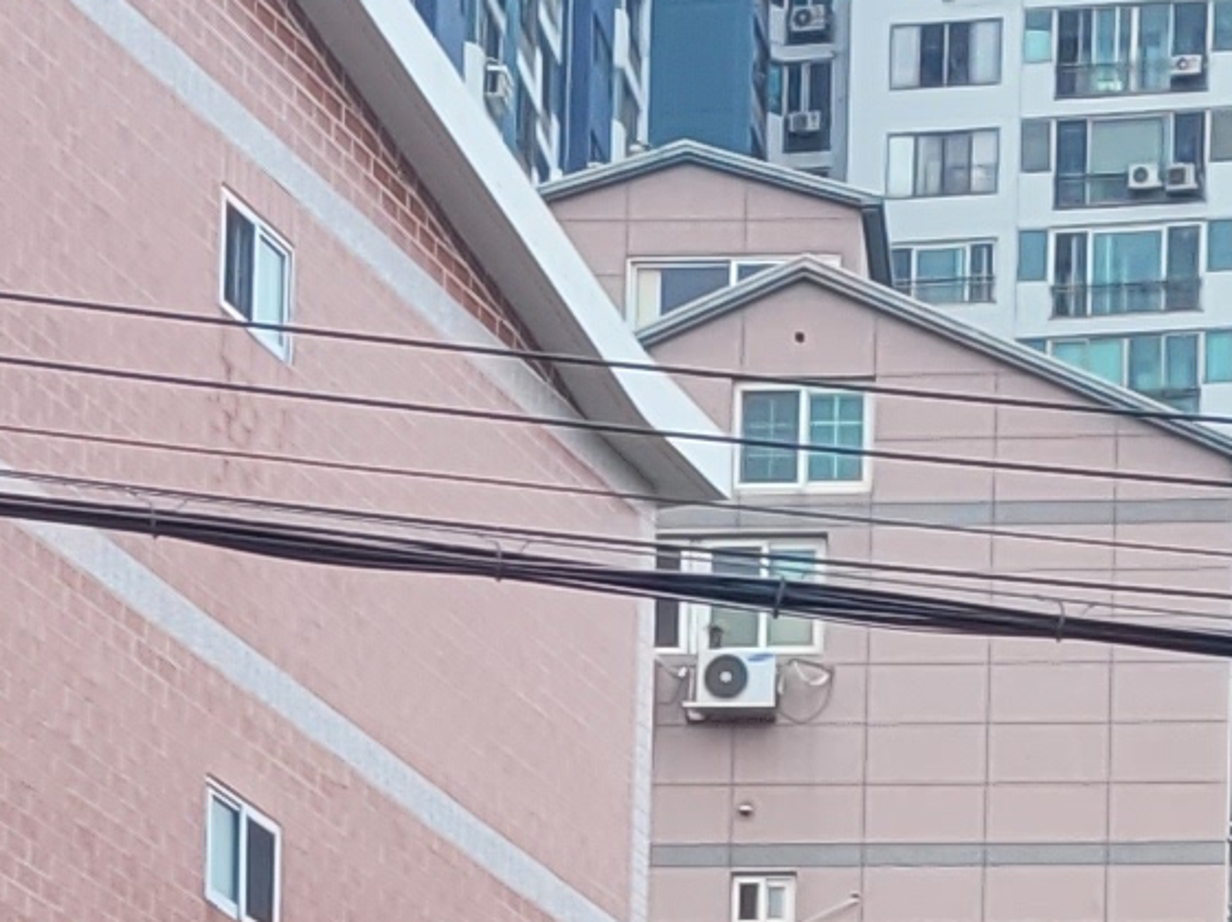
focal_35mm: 187
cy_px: 2762
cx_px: 468
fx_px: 6651
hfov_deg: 10.6
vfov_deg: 7.1
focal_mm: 5.4
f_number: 1.8
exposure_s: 1/509
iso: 40
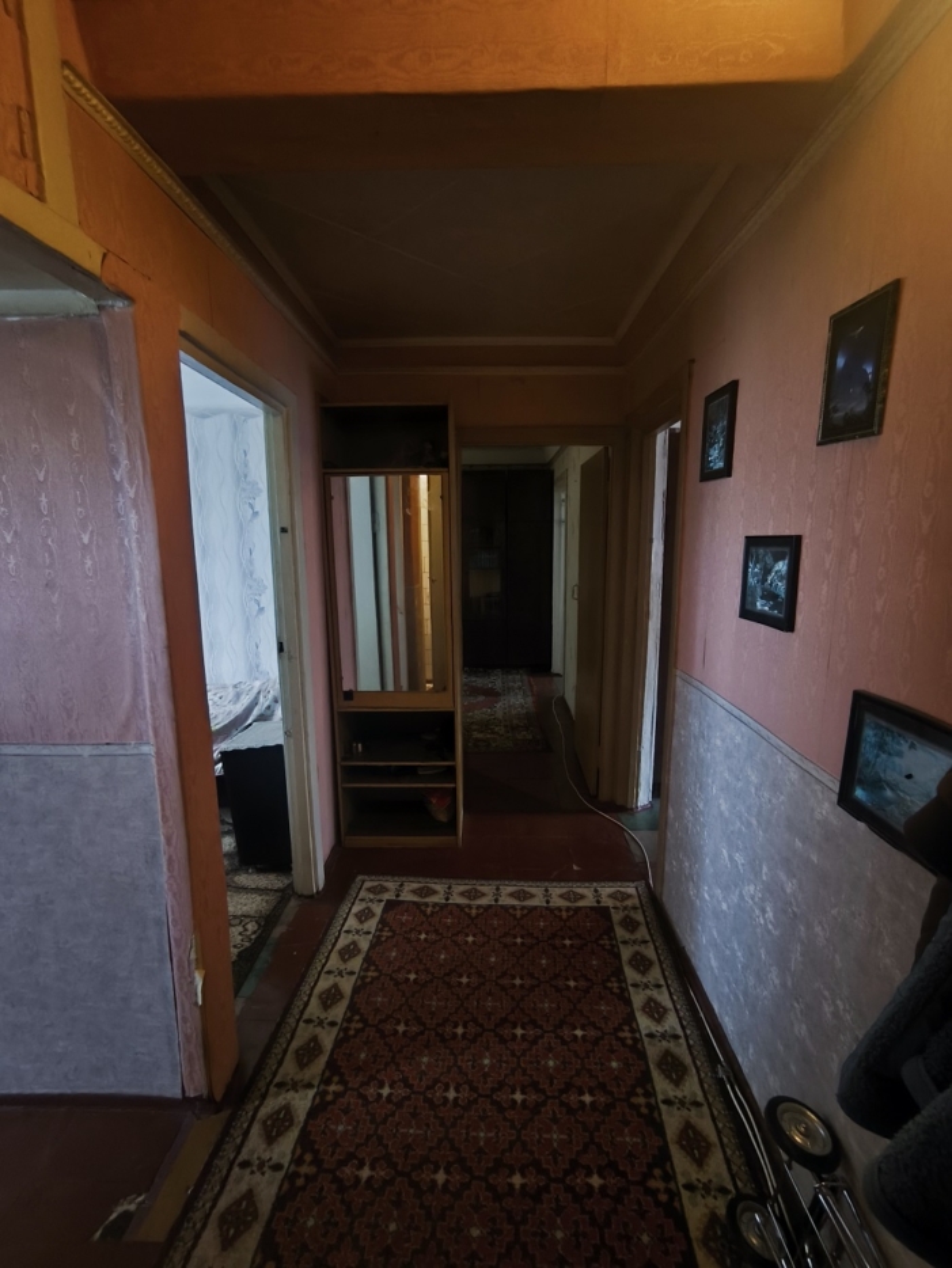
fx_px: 586
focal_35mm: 16
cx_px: 476
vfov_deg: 94.5
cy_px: 634
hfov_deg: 78.1
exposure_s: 1/20
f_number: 2.2
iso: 1000
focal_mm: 1.65
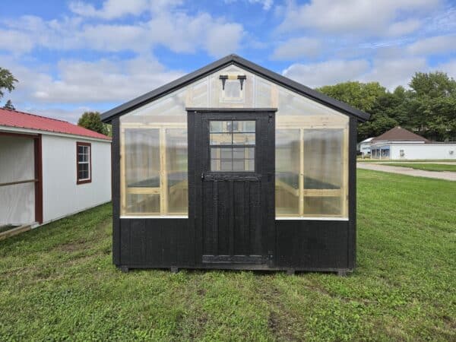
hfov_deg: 73.9
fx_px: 303
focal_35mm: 23
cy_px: 171
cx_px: 228
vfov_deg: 58.9
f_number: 1.8
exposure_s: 1/3861
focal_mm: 5.4
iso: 80
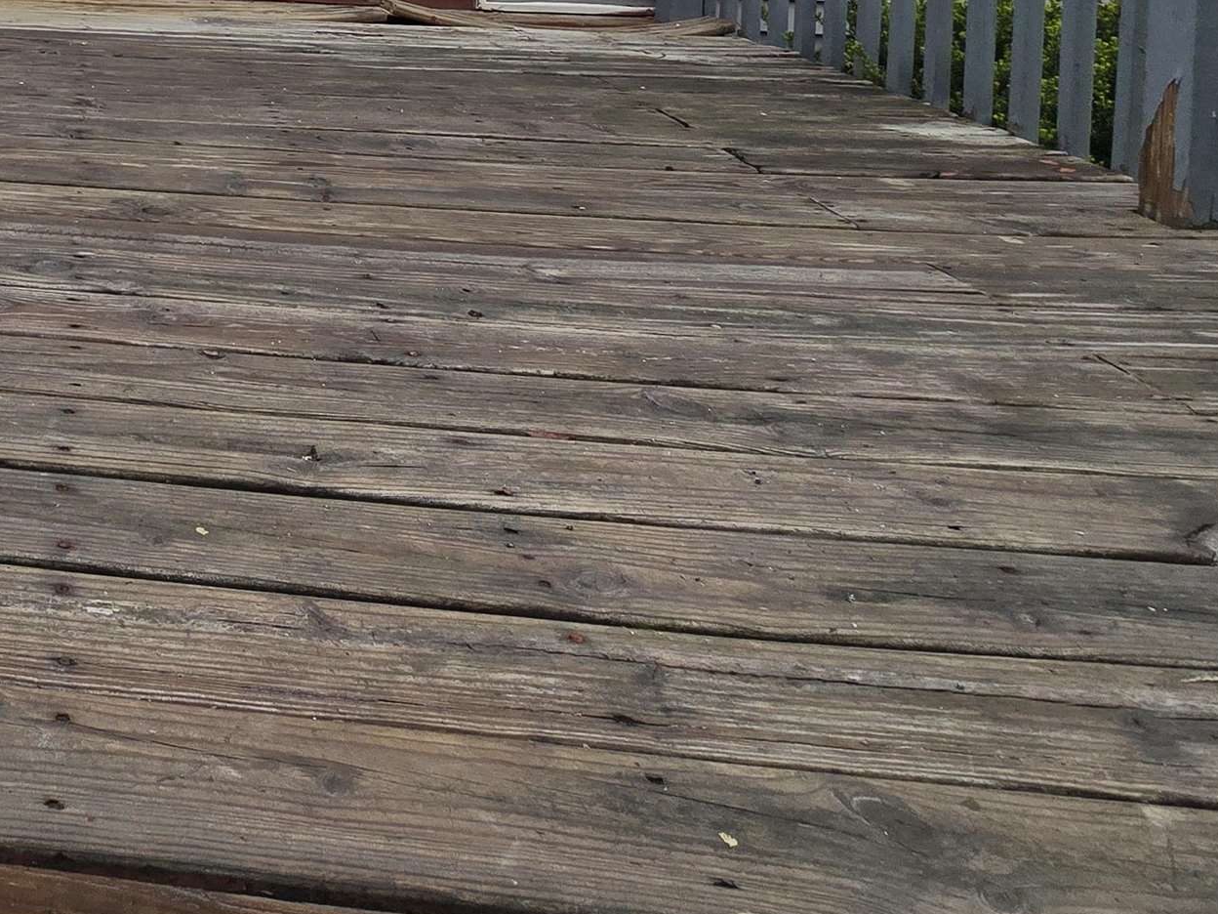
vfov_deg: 35.2
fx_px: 1126
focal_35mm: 32
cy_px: -173
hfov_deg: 46.3
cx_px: -33
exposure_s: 1/720
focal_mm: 2.2
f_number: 2.2
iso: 50
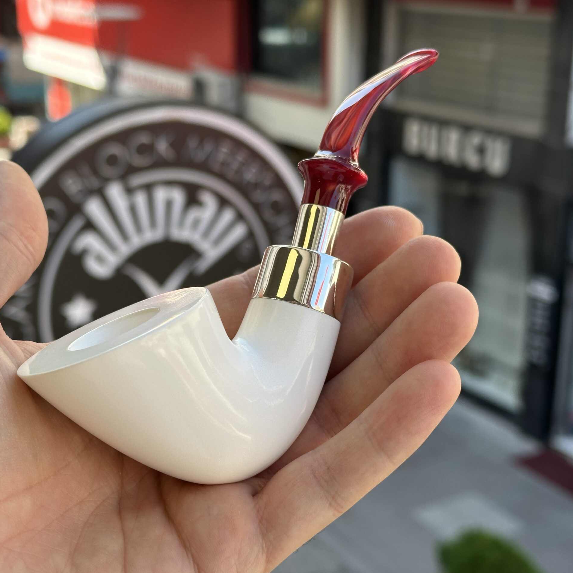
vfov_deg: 30.0
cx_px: 263
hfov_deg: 30.0
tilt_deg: -17.5
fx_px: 1067
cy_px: 288
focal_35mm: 57
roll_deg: -0.1
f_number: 1.78
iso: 64
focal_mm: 6.86
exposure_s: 1/597
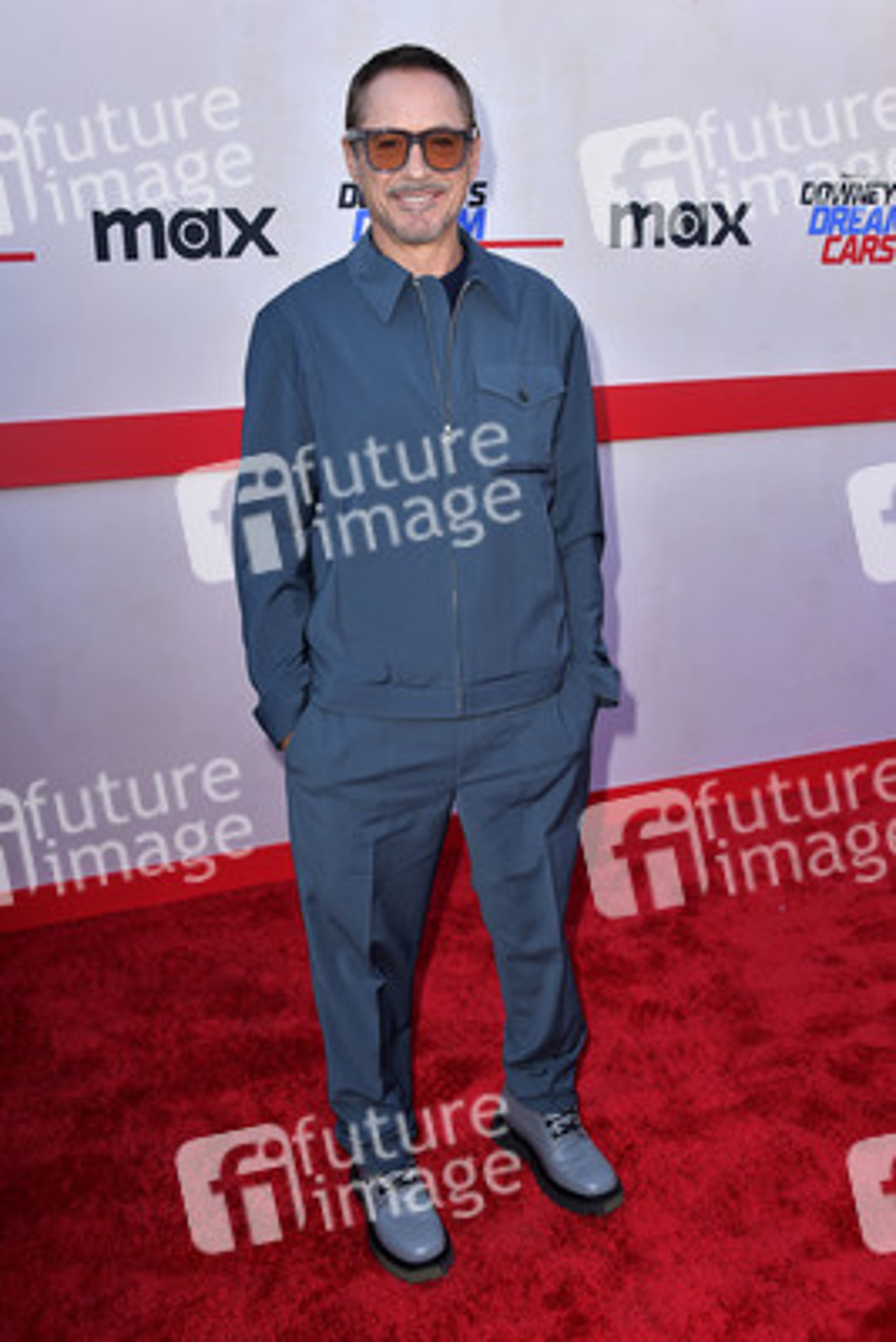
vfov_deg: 58.7
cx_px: 448
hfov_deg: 41.1
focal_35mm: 32
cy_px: 671
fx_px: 1194
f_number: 6.3
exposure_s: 1/250
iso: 250
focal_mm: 32
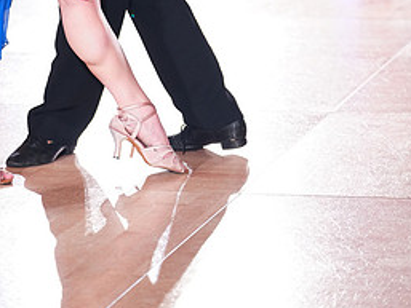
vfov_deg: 9.6
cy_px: -104
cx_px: 127
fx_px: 1806
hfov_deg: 13.0
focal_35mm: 152
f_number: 2.8
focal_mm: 70
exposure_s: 1/500
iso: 2000
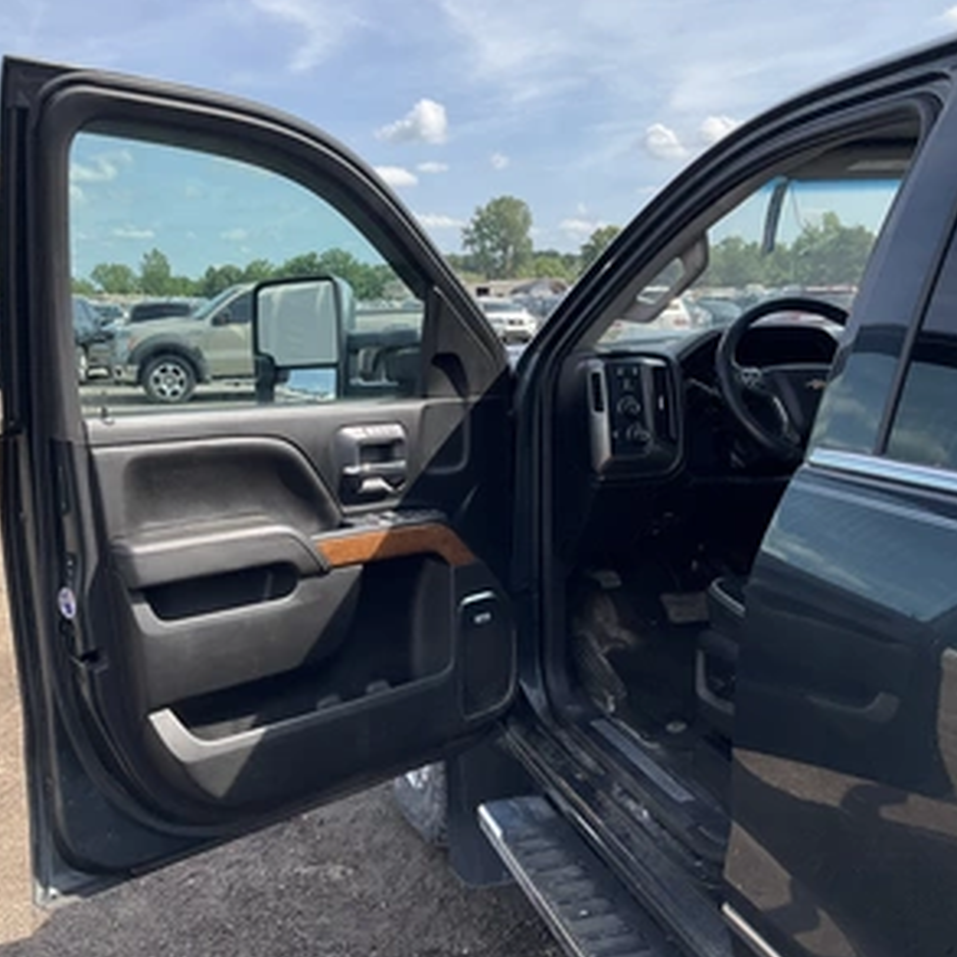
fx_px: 1095
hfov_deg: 47.0
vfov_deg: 47.2
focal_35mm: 35
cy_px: 480
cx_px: 395
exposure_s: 1/855
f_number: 1.8
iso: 25
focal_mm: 3
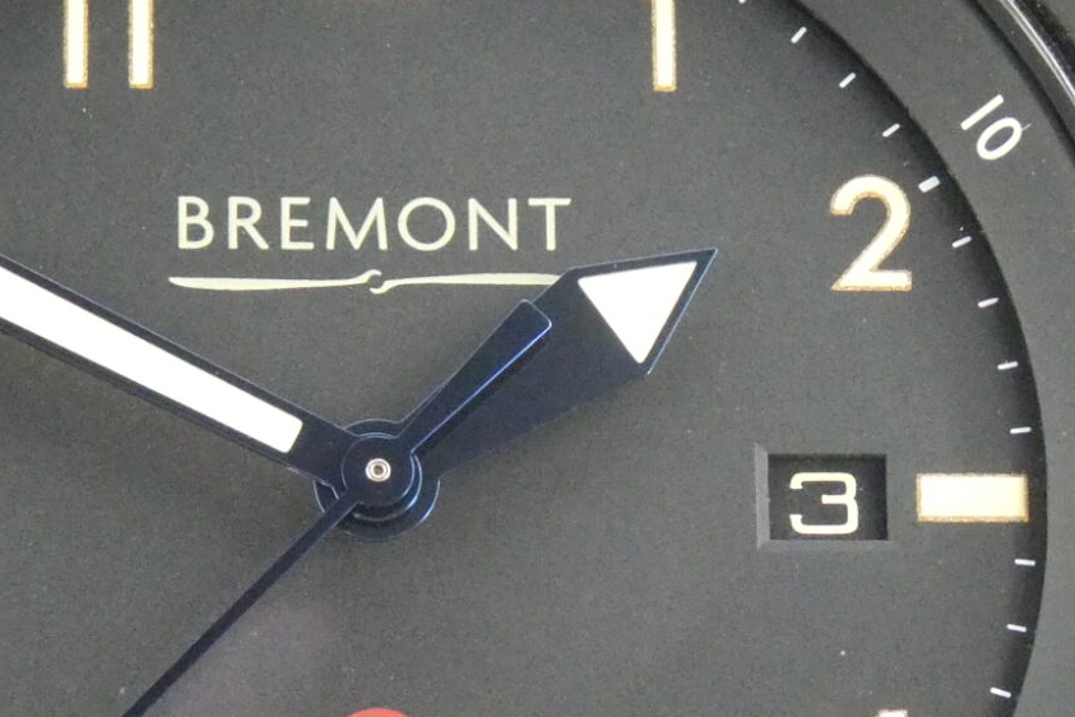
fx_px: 6599
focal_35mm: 221
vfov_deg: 6.2
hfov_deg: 9.3
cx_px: 342
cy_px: 538
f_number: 4.5
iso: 1000
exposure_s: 1/80
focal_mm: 12.5
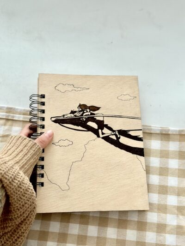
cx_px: 92
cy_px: 123
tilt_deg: -71.3
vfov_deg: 39.6
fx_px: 342
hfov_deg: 30.3
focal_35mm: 48
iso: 400
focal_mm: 6.86
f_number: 1.78
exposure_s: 1/53
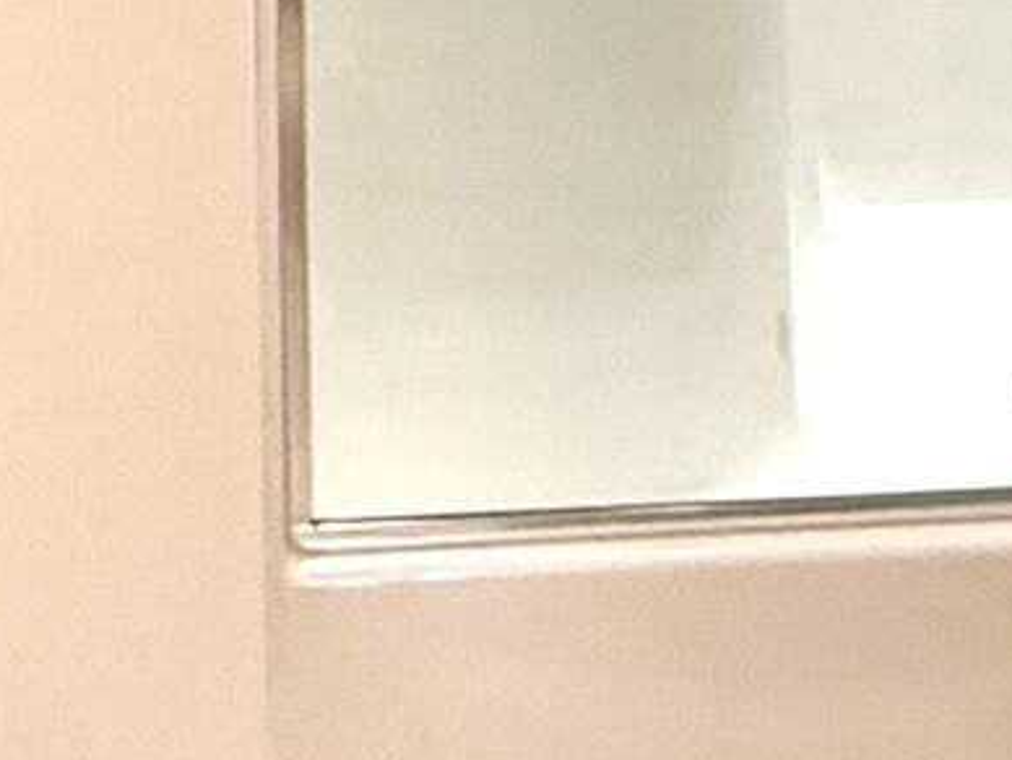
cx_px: 372
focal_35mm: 108
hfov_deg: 18.2
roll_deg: +1.2
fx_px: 3158
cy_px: -656
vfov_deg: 12.4
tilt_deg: -0.9
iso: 250
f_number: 2.2
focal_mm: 2.22
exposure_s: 1/120
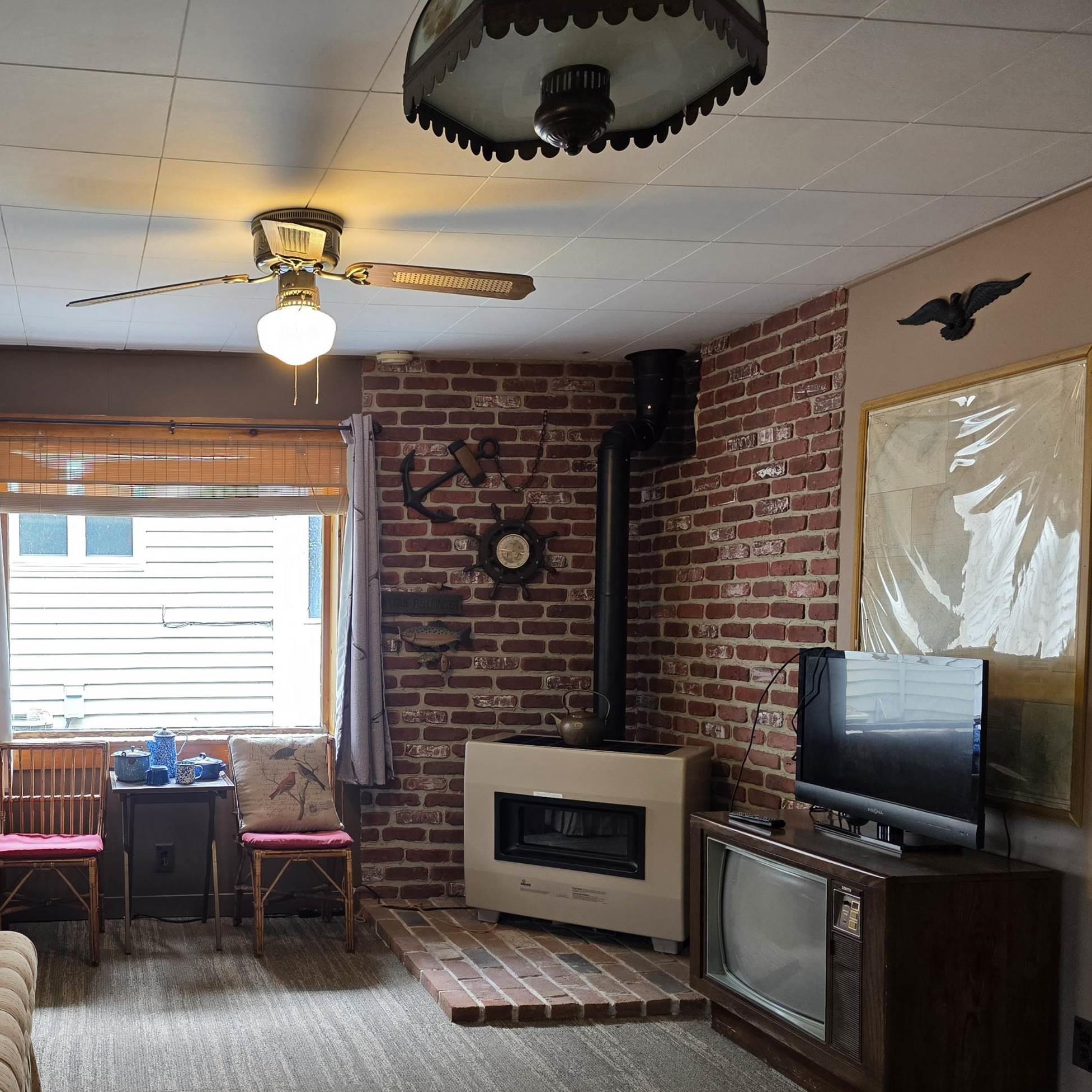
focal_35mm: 32
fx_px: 1142
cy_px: 640
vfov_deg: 50.9
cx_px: 238
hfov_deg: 48.6
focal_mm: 6.3
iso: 200
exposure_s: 1/120
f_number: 1.7
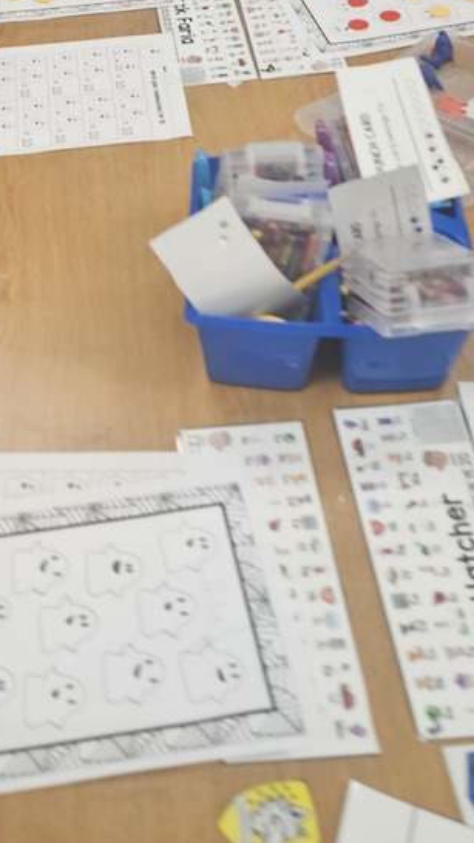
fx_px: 1051
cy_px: 283
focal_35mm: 47
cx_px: 54
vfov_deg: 43.1
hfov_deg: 24.7
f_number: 1.7
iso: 160
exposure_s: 1/120
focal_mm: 6.3
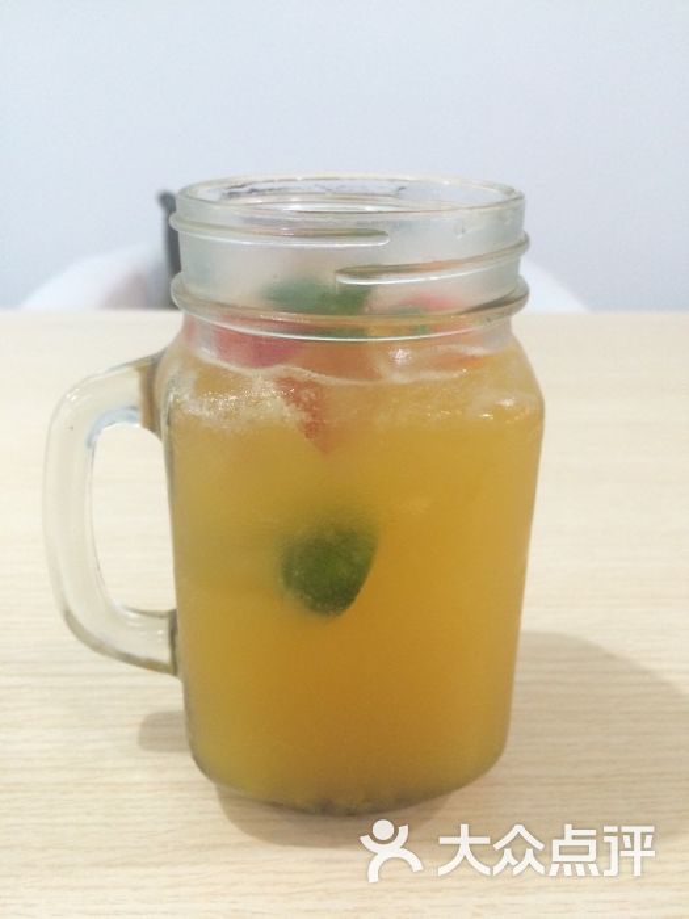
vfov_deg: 61.7
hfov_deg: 48.2
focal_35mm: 29
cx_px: 344
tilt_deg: -25.6
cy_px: 460
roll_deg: -1.5
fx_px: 770
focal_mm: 4.15
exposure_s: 1/17
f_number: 2.2
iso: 320
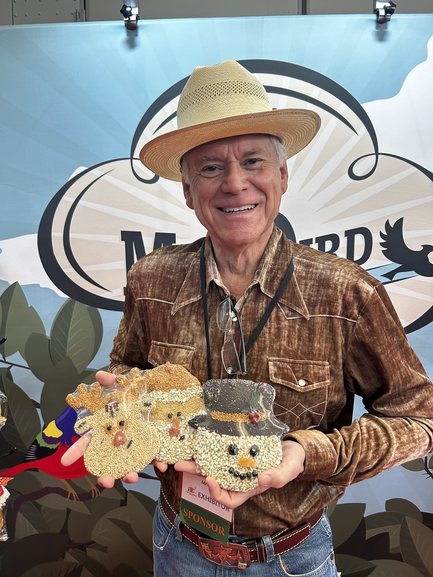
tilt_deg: -4.7
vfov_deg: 67.3
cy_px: 288
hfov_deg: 53.1
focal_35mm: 26
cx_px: 216
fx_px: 434
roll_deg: +0.6
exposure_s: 1/120
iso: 125
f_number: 1.5
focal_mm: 5.7
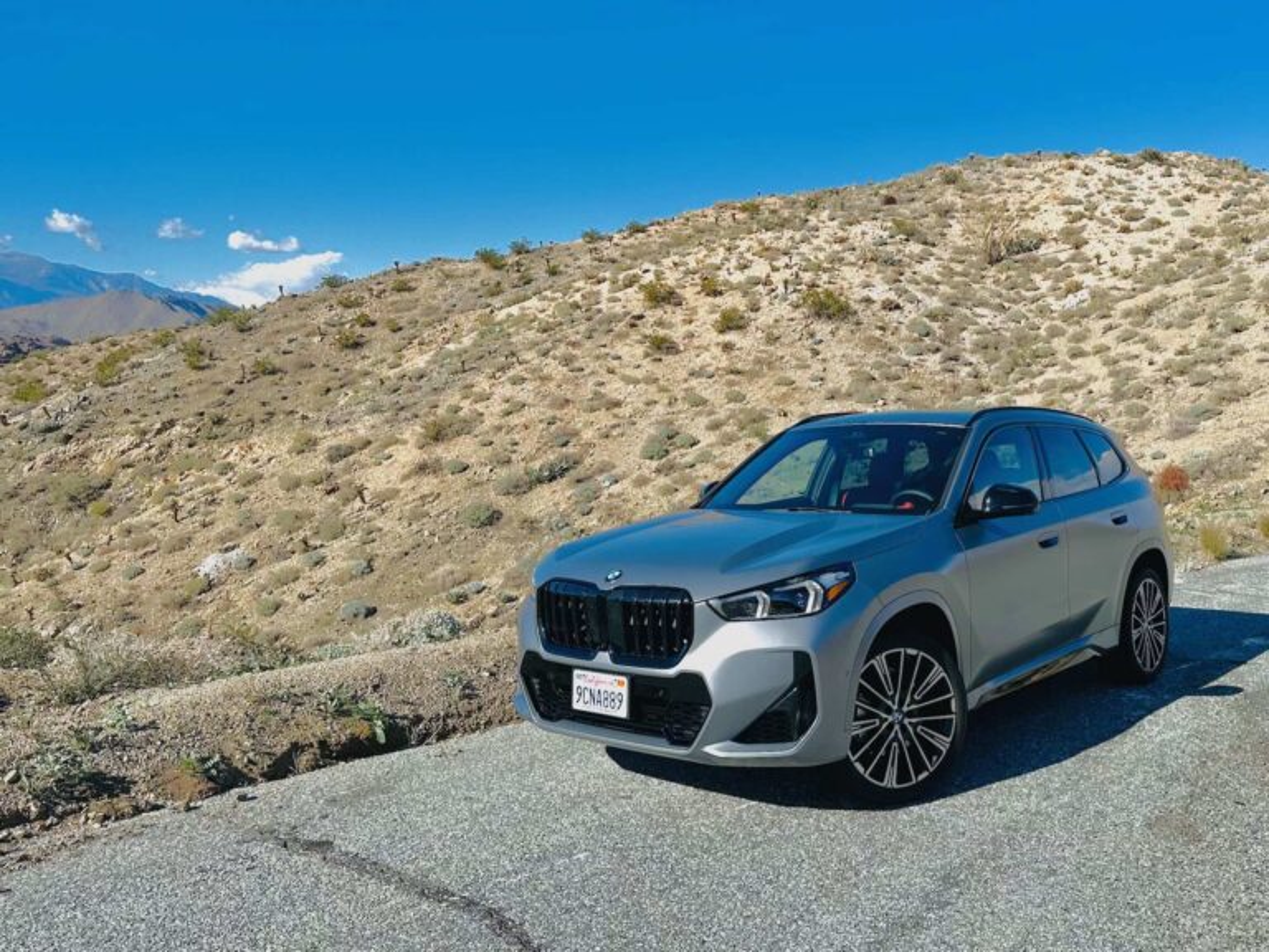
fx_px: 880
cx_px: 634
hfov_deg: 71.6
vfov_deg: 56.8
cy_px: 476
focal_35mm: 24
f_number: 1.78
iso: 80
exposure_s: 1/5848
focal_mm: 6.86
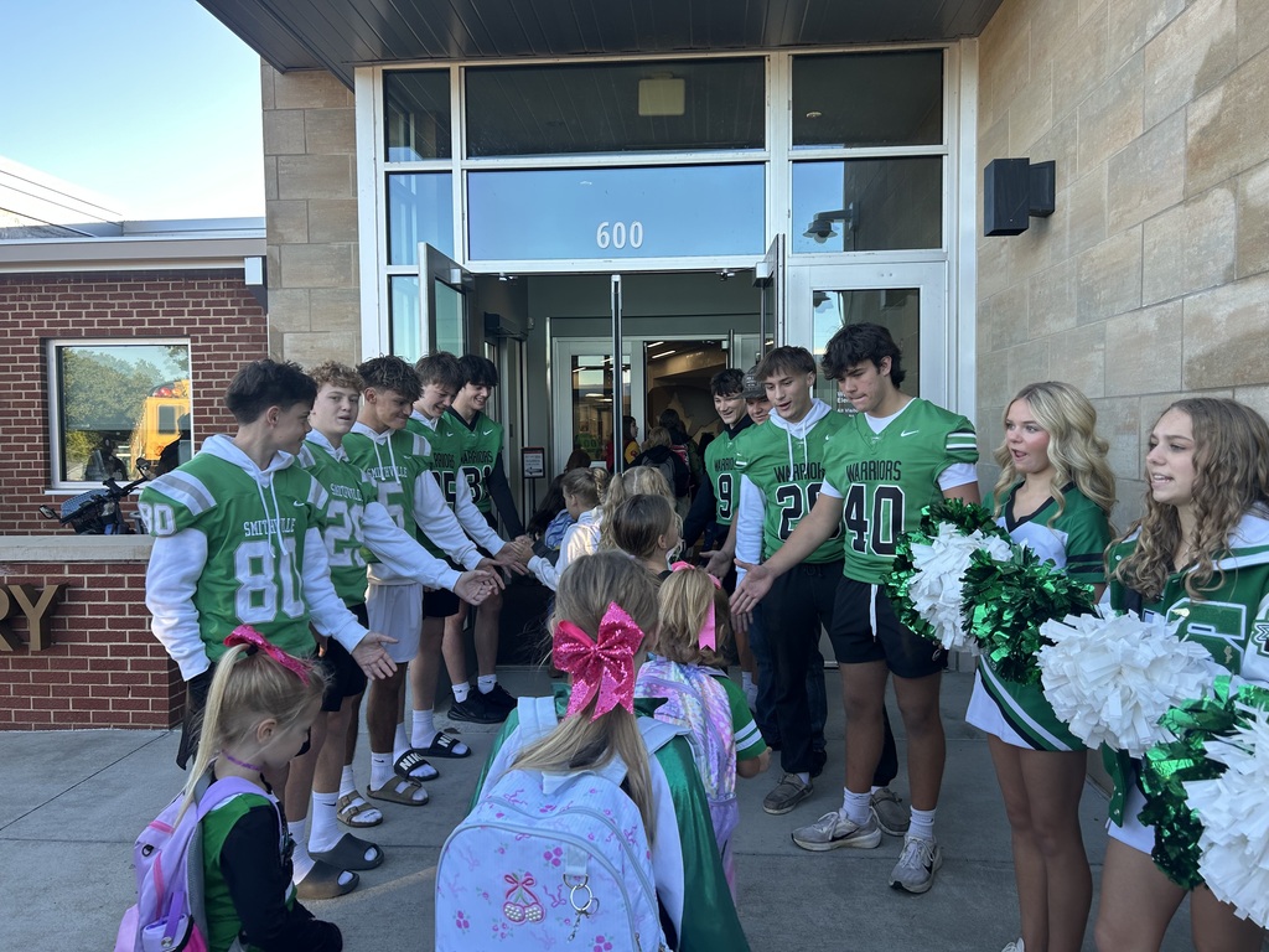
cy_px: 476
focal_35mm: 26
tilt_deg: -1.5
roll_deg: +1.7
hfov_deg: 67.3
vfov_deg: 53.1
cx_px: 634
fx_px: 953
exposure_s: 1/233
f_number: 1.5
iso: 40
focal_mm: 5.7
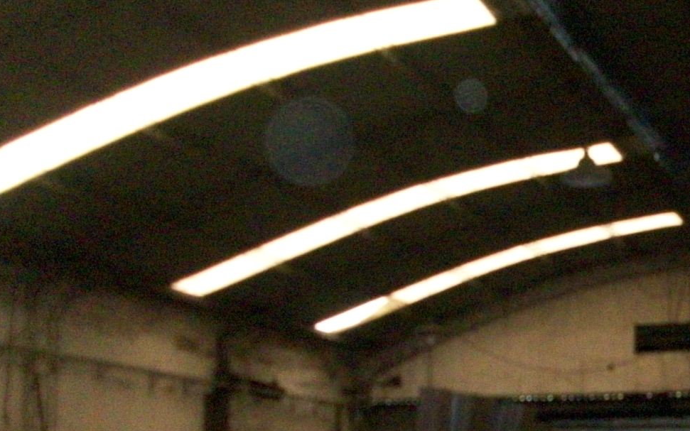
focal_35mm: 76
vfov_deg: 16.9
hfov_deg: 25.8
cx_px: 689
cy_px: 398
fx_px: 1429
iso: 320
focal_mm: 5.7
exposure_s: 1/60
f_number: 2.8
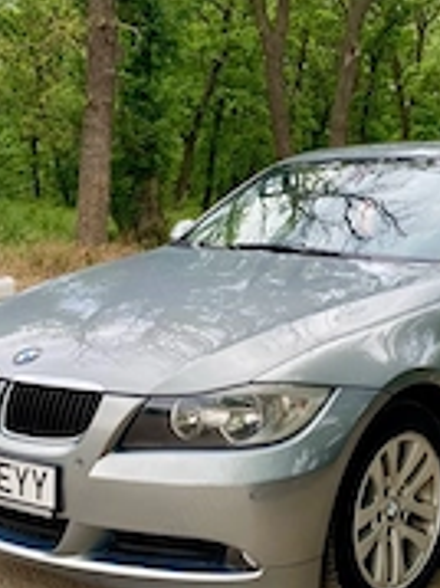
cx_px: 322
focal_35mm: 58
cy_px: 253
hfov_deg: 25.0
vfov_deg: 33.2
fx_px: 984
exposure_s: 1/296
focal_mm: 4.25
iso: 32
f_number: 1.8
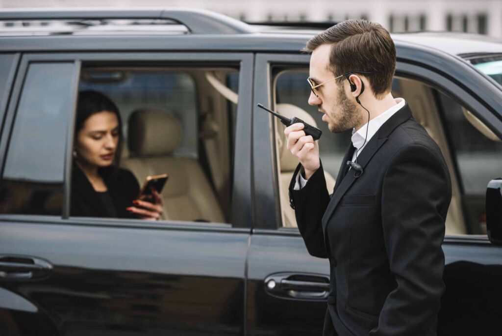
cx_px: 251
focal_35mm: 122
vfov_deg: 11.3
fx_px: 1702
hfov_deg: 16.8
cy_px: 168
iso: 500
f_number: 3.5
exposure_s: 1/160
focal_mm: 122
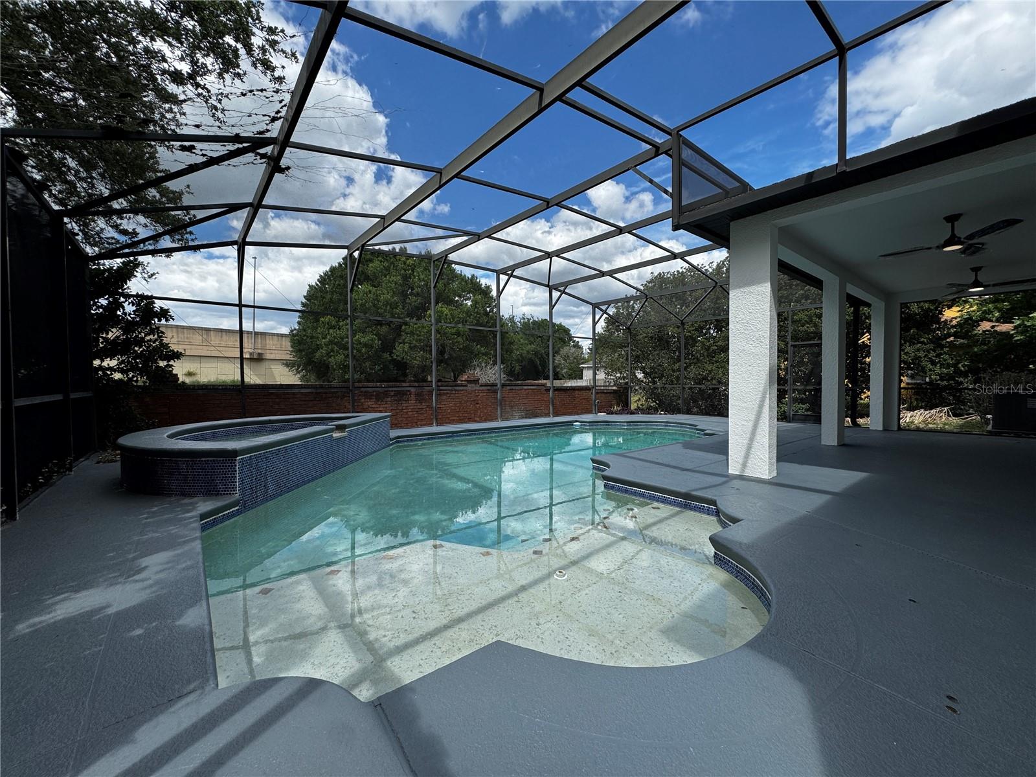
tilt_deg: -1.6
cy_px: 388
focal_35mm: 14
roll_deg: +0.2
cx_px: 518
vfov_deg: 85.7
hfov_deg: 102.1
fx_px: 419
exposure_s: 1/932
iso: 50
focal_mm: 2.22
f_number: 2.2
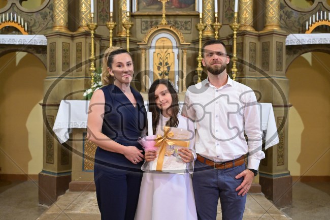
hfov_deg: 47.4
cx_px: 165
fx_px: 376
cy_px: 110
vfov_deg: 32.6
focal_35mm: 41
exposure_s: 1/125
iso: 5000
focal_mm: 41
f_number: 4.5
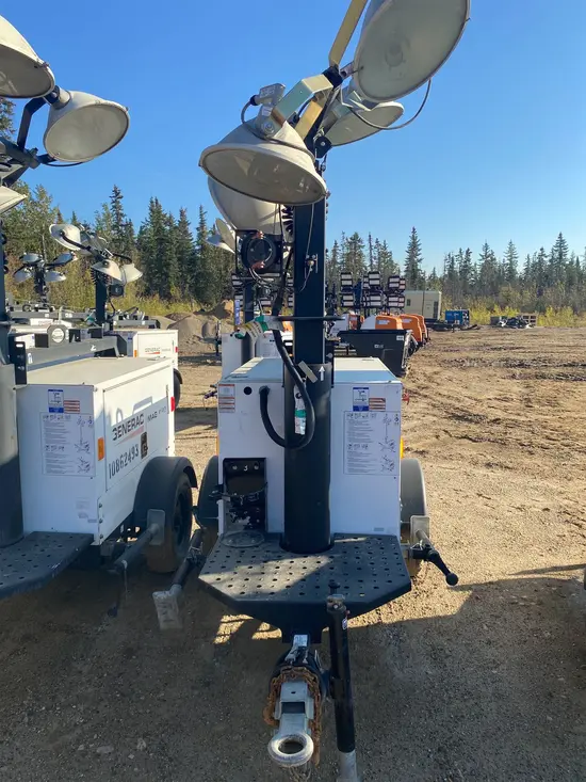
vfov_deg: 67.3
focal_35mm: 26
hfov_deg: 53.1
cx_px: 293
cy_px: 391
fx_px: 587
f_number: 1.8
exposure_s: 1/1585
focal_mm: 4.25
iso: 32
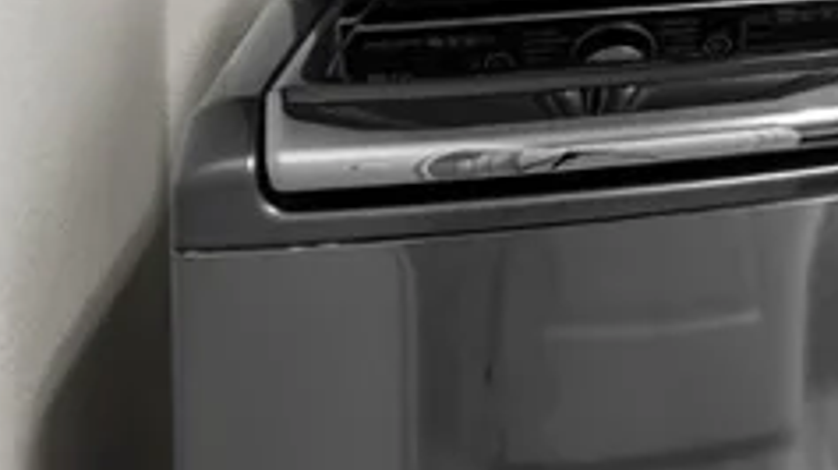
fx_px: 1710
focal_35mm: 77
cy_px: -327
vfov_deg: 14.2
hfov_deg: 23.8
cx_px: 1131
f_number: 8
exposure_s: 1/2.5
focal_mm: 17
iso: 400
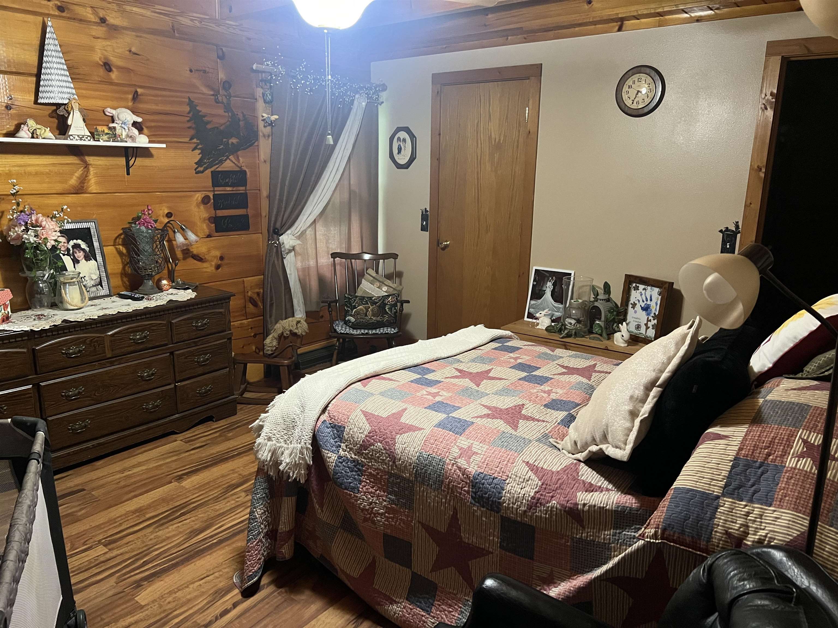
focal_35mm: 26
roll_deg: -0.4
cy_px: 314
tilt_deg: -12.4
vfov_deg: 53.1
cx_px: 419
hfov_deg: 67.3
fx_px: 629
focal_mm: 5.7
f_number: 1.5
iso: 500
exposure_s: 1/40
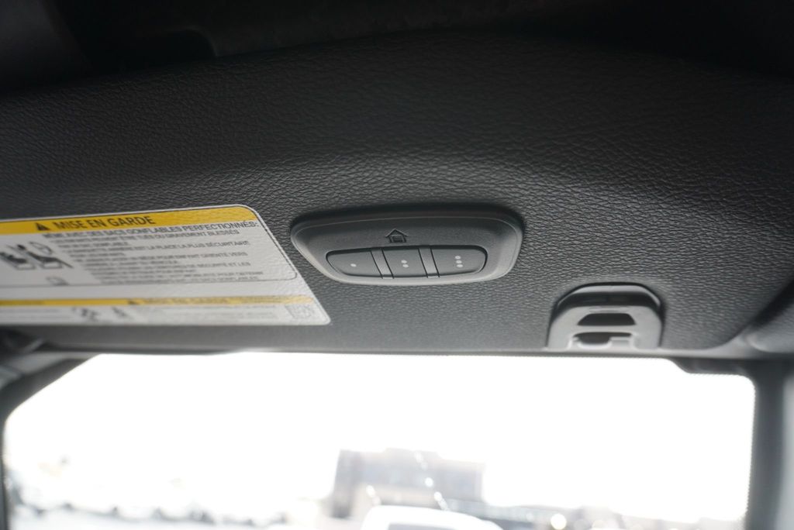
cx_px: 397
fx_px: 530
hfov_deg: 73.7
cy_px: 265
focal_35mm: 24
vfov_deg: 53.2
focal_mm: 16
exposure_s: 1/60
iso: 320
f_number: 4
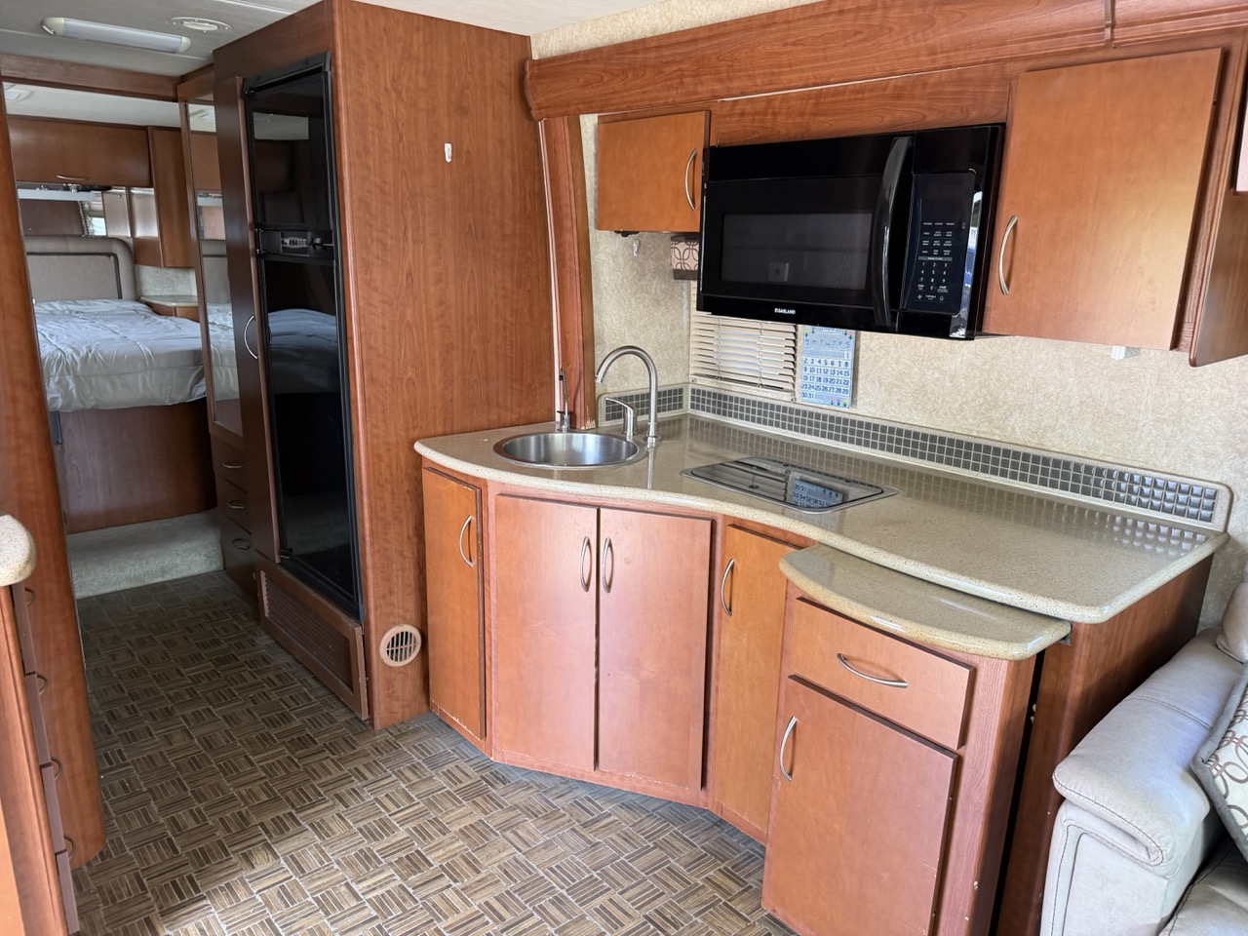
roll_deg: +0.5
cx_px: 624
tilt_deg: -10.7
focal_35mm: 24
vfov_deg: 56.8
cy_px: 468
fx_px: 865
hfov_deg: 71.6
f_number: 1.78
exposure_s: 1/70
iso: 200
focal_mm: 6.76
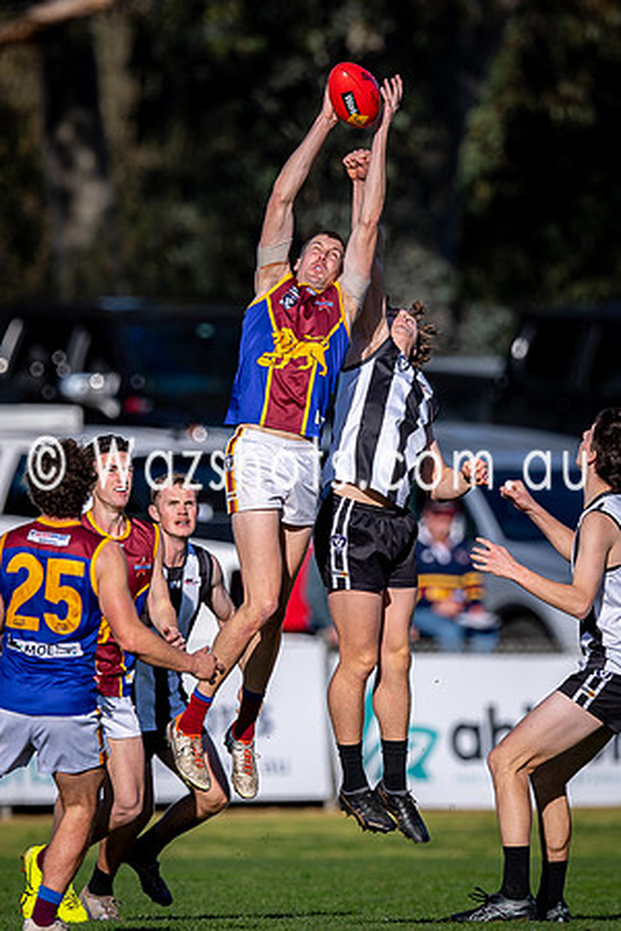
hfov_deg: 1.4
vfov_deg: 2.2
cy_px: 425
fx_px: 24769
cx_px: 346
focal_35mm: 957
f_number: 4
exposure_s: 1/1600
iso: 100
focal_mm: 500
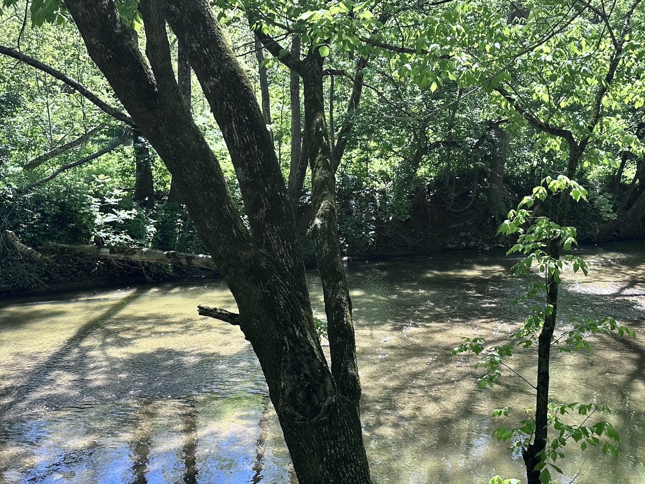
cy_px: 251
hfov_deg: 42.9
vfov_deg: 33.6
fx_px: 801
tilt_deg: -7.7
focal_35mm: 43
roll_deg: -0.6
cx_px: 457
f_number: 1.78
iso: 80
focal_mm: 6.86
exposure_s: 1/767
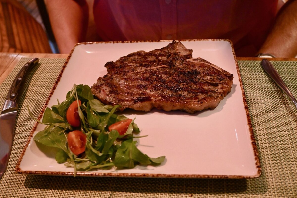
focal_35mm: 36
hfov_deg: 53.1
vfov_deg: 36.9
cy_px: 99
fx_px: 297
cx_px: 148
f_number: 4.2
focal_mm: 24
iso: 3200
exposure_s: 1/80
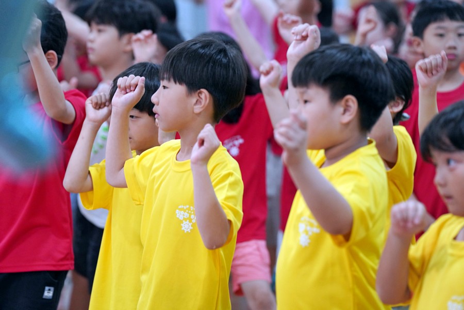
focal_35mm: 200
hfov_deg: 10.3
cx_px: 232
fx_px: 2578
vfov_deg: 6.9
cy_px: 155
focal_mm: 200
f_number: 4
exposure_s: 1/250
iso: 3200
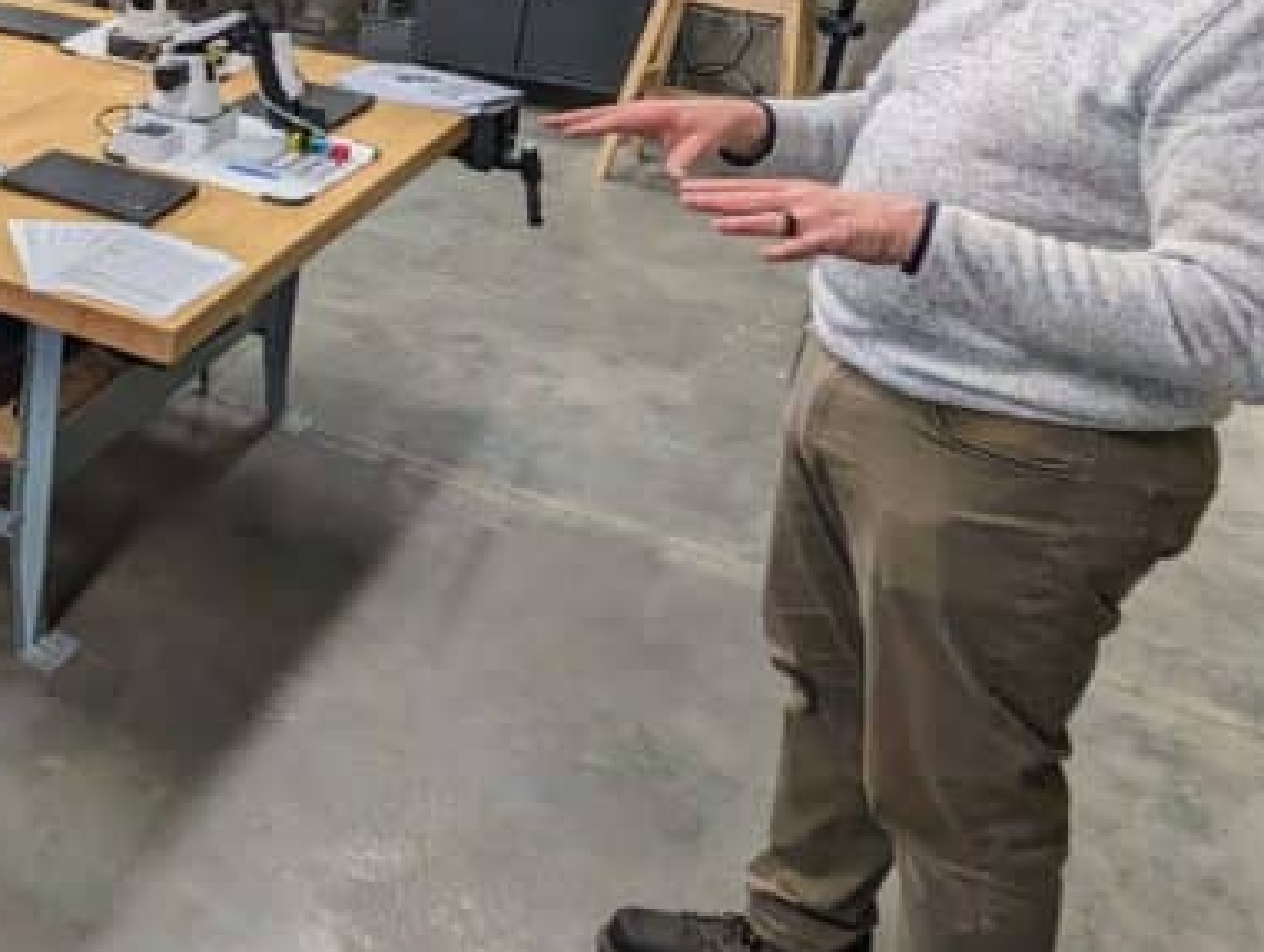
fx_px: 1573
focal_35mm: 43
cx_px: -259
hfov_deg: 34.7
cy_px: 38
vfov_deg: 31.6
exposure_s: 1/24
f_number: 2.2
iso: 59
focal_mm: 2.35
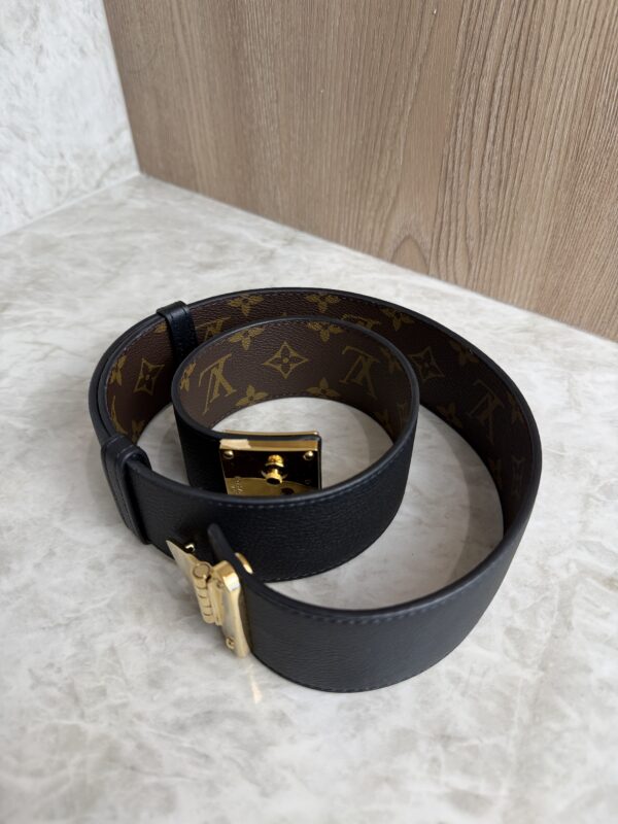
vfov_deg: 71.6
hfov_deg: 56.8
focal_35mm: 24
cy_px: 412
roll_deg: +0.5
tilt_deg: -44.5
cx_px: 309
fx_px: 571
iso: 125
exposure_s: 1/120
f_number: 1.78
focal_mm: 6.76
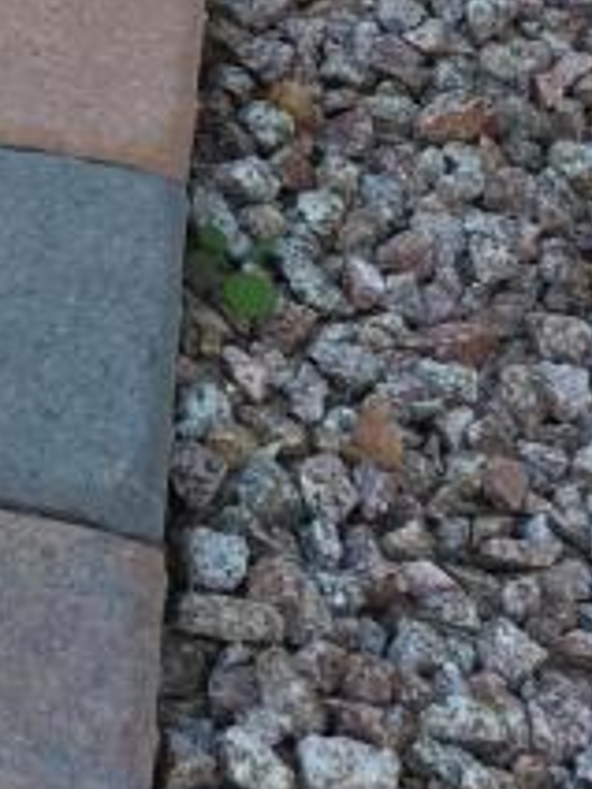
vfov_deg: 17.9
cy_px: -123
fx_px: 2394
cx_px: -432
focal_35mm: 105
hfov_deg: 12.9
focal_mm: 4.15
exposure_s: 1/166
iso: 32
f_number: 2.2
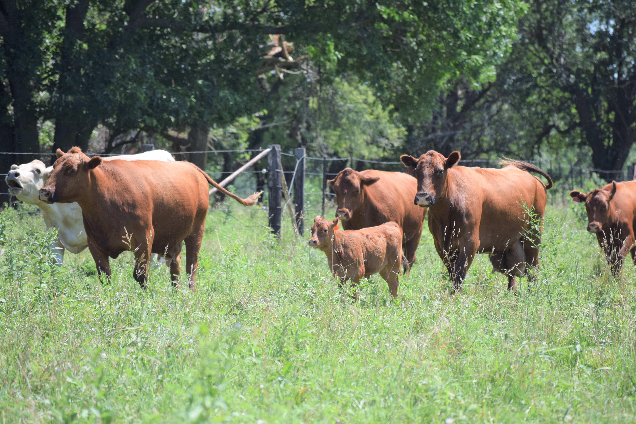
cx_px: 318
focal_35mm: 286
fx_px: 5052
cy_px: 212
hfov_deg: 7.2
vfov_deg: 4.8
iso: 200
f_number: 5.6
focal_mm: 190
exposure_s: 1/500
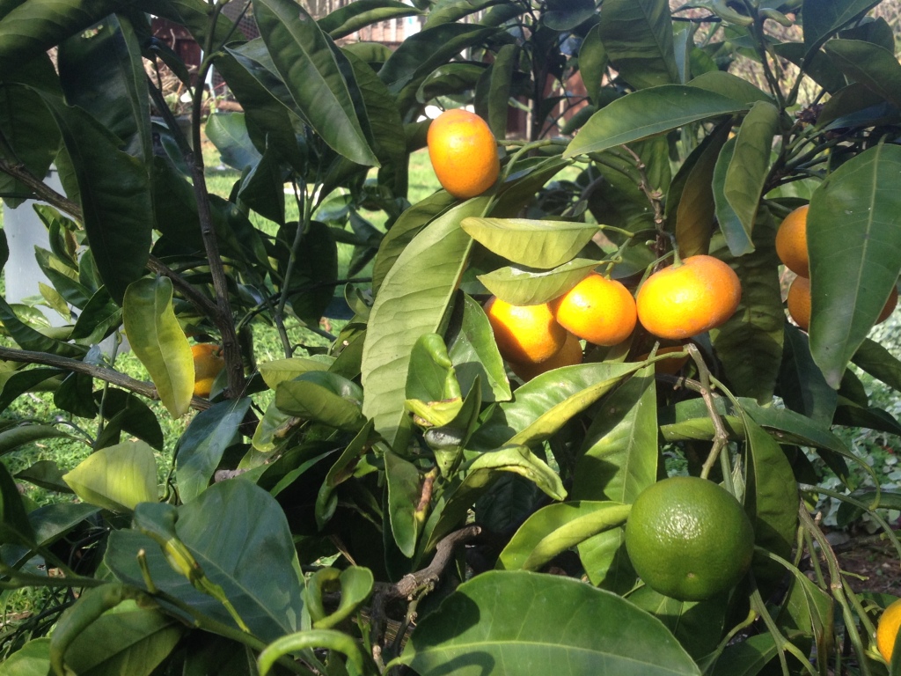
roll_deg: -3.7
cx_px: 450
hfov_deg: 52.6
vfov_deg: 40.7
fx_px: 911
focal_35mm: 35
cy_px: 338
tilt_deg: -12.7
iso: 50
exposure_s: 1/204
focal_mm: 4.28
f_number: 2.4
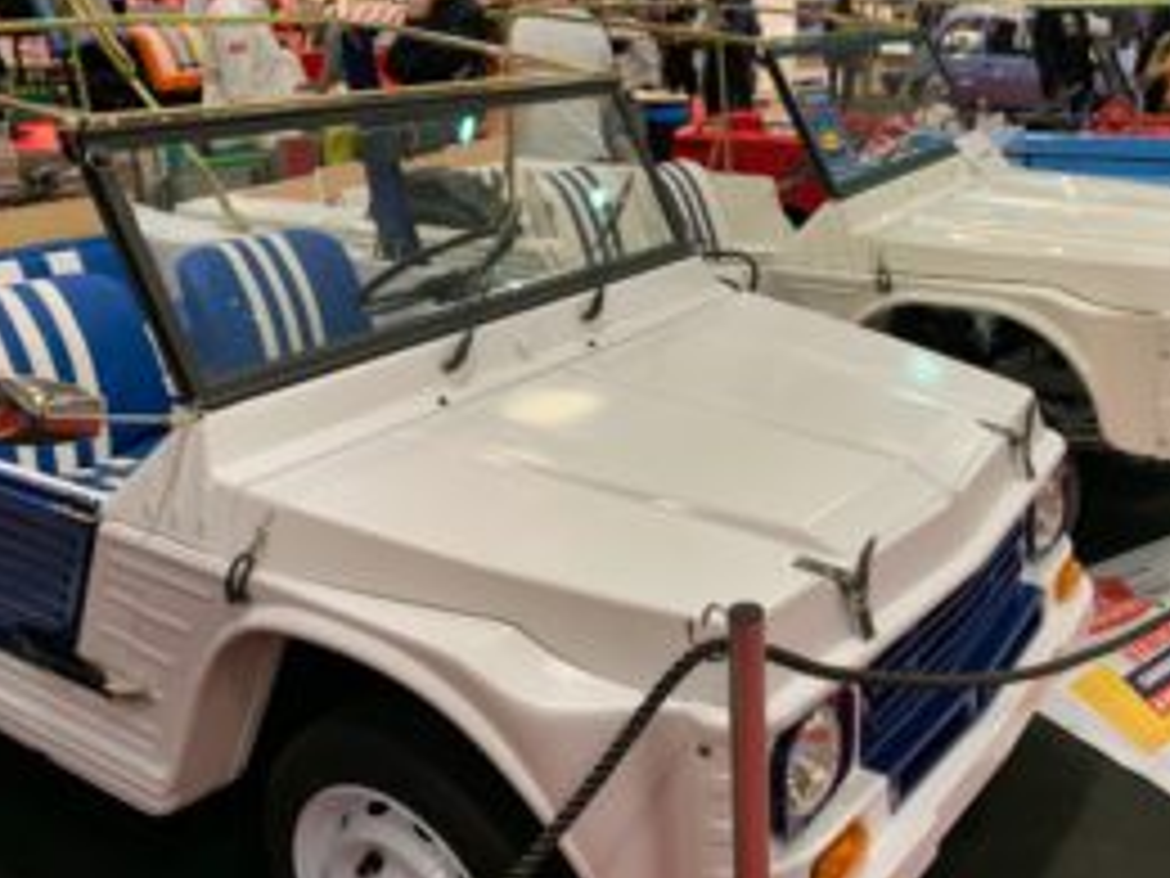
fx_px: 1217
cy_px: 342
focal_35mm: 36
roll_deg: +0.7
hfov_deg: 50.3
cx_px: 792
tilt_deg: -15.1
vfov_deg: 39.5
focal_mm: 4.25
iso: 80
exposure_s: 1/50
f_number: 1.8
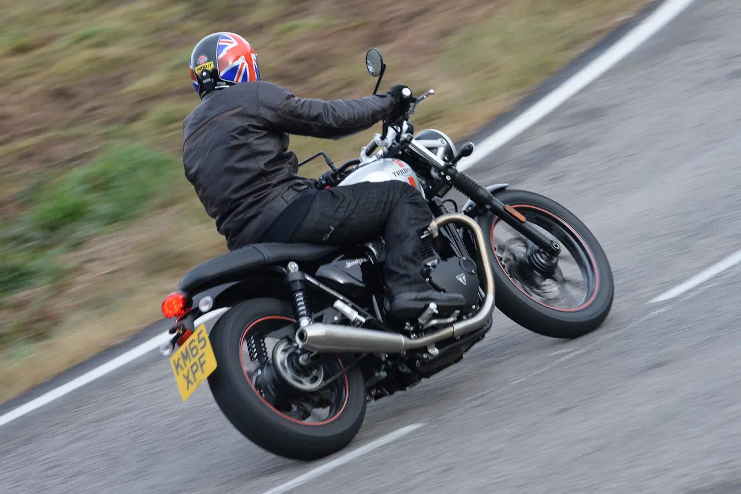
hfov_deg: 6.9
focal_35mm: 300
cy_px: 247
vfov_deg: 4.6
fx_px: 6172
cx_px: 370
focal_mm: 300
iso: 400
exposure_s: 1/125
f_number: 8
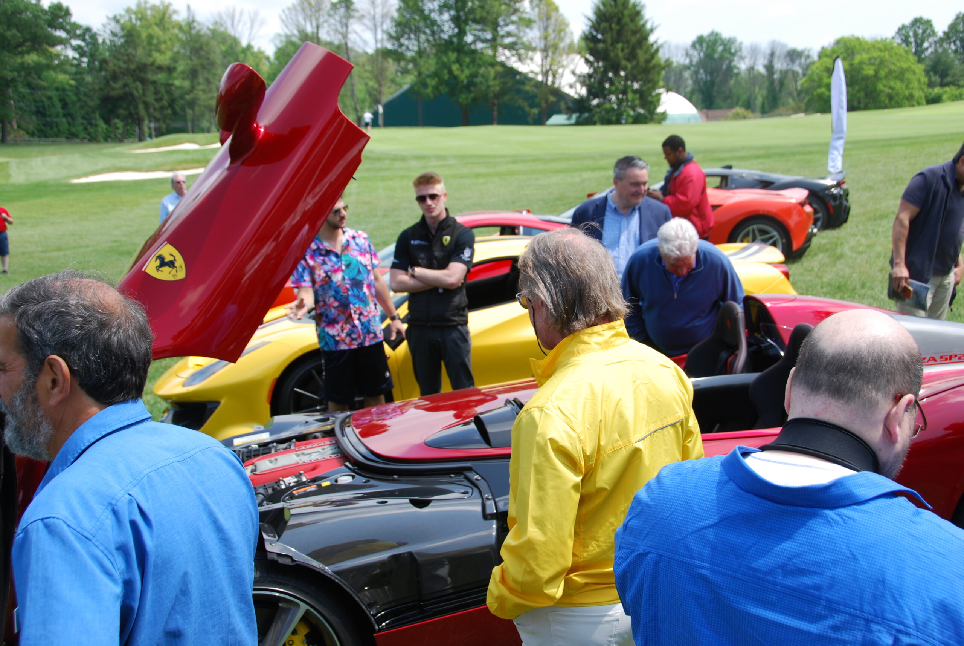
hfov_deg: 42.3
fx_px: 1247
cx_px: 482
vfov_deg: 29.0
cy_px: 323
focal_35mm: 46
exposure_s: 1/200
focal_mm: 31
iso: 100
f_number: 7.1
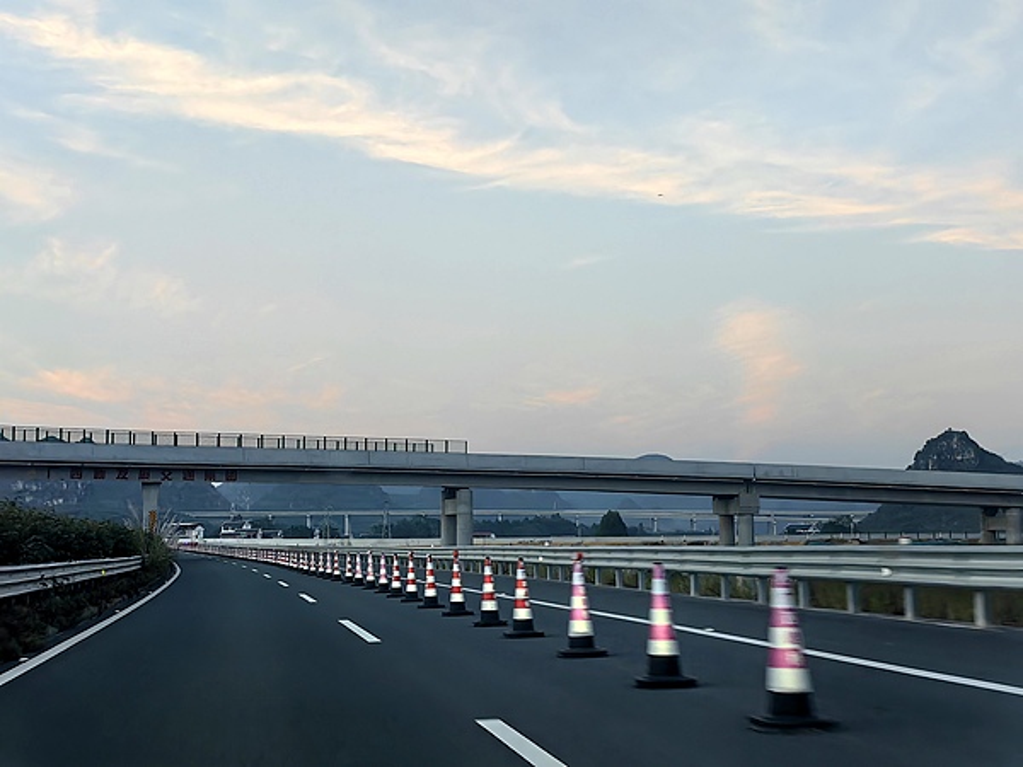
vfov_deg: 27.0
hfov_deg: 35.5
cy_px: 384
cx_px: 512
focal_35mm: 54
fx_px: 1596
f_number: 2
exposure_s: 1/99.5
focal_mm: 6.35
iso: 200
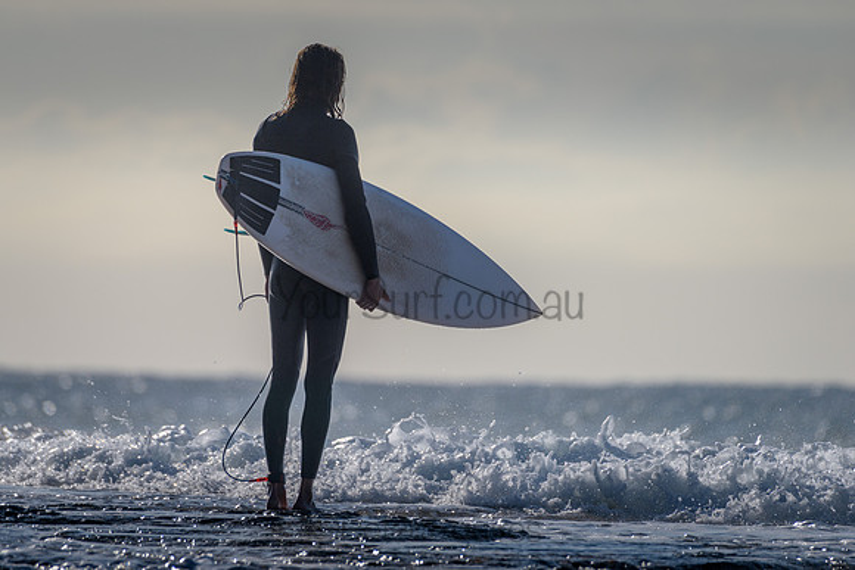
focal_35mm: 561
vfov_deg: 2.5
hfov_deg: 3.7
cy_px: 257
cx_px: 376
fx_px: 13321
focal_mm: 500
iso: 64
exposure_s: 1/2000
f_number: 6.3
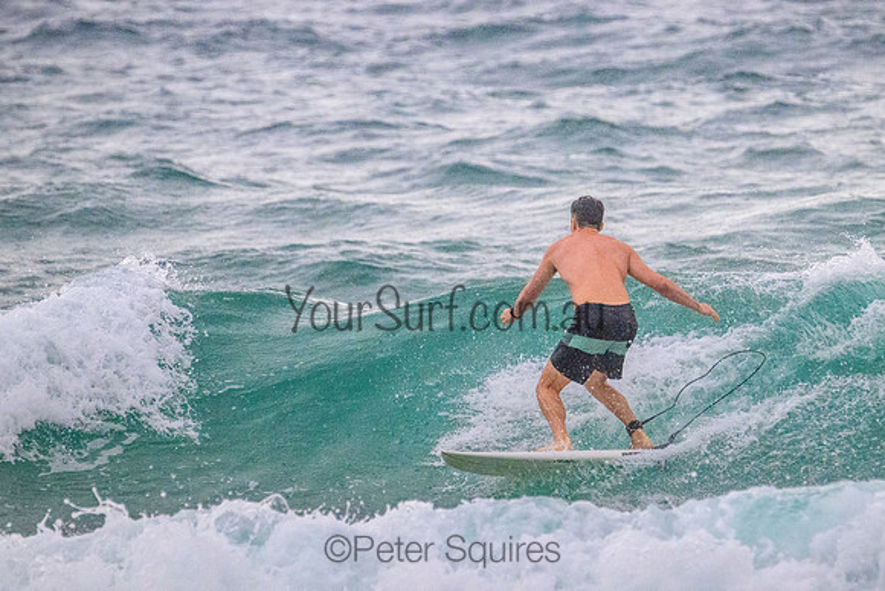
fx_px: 18610
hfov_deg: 2.7
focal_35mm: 757
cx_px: 527
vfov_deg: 1.8
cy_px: 218
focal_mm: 600
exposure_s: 1/2000
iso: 9000
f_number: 11
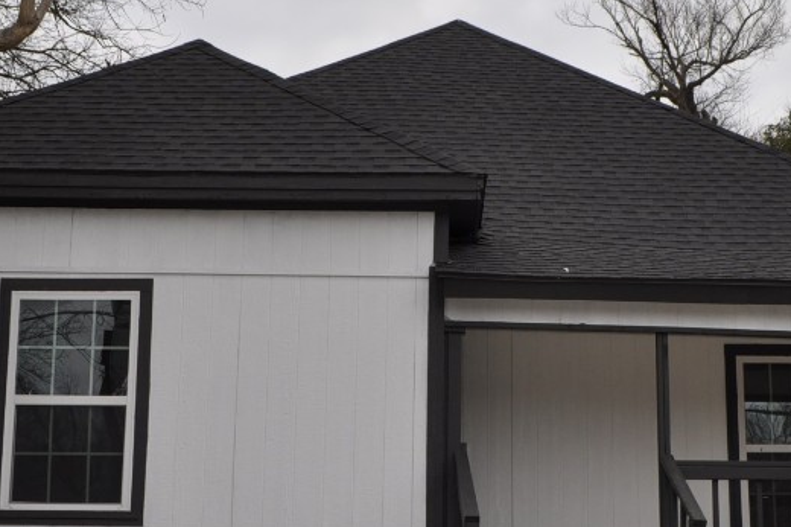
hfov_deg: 33.3
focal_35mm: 60
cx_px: 461
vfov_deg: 22.6
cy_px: 254
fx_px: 1317
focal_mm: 18
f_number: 10
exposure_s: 1/200
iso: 200
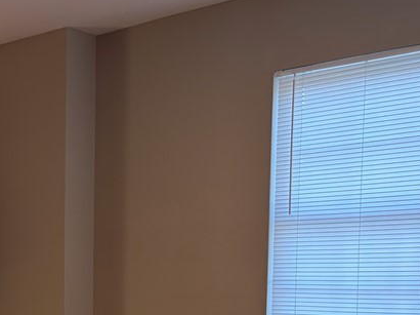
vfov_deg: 21.5
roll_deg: +0.2
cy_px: 340
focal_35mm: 65
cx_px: -17
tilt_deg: -5.7
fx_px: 788
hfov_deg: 27.8
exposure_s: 1/60
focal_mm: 5.96
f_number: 1.6
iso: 80
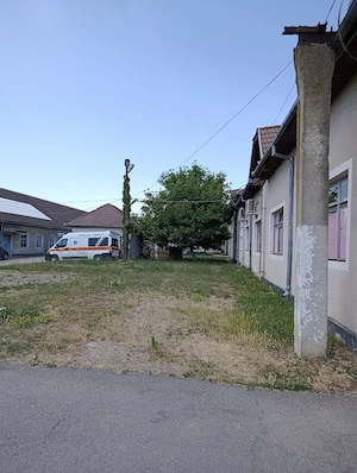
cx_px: 178
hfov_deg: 59.0
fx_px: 315
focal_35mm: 23
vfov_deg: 73.8
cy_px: 236
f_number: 1.65
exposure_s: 1/365
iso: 50
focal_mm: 6.11
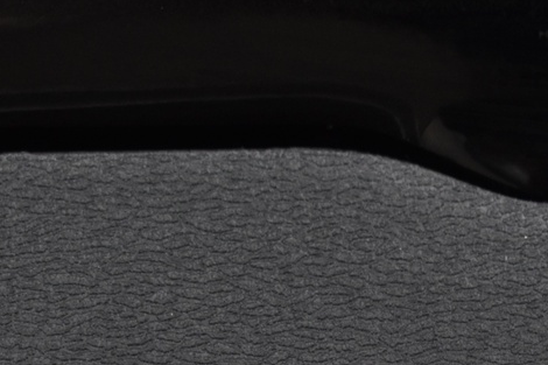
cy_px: 569
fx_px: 3150
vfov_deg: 6.5
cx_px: 581
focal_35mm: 207
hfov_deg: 9.9
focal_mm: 40
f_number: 4.8
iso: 900
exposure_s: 1/60
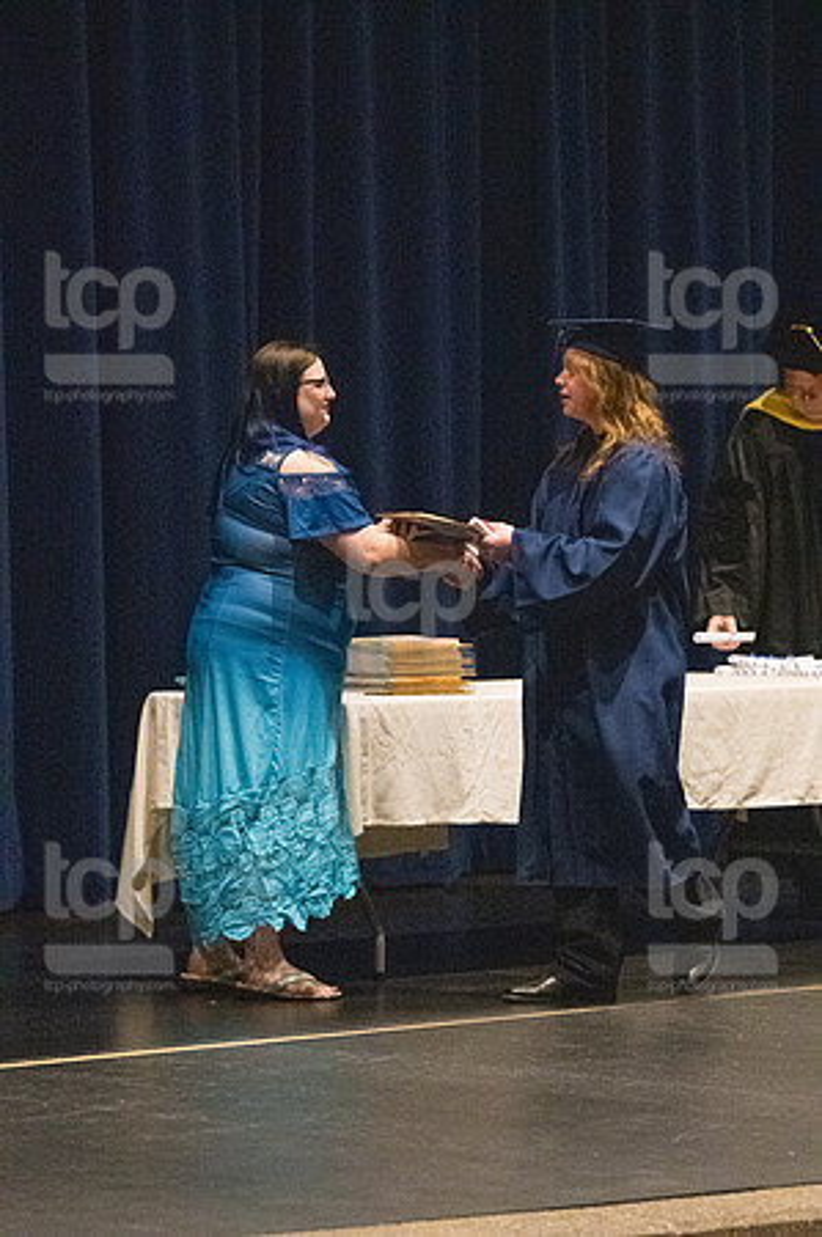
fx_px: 5664
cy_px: 618
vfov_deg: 12.5
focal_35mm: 165
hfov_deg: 8.3
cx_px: 411
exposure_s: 1/400
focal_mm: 110
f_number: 3.2
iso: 10000
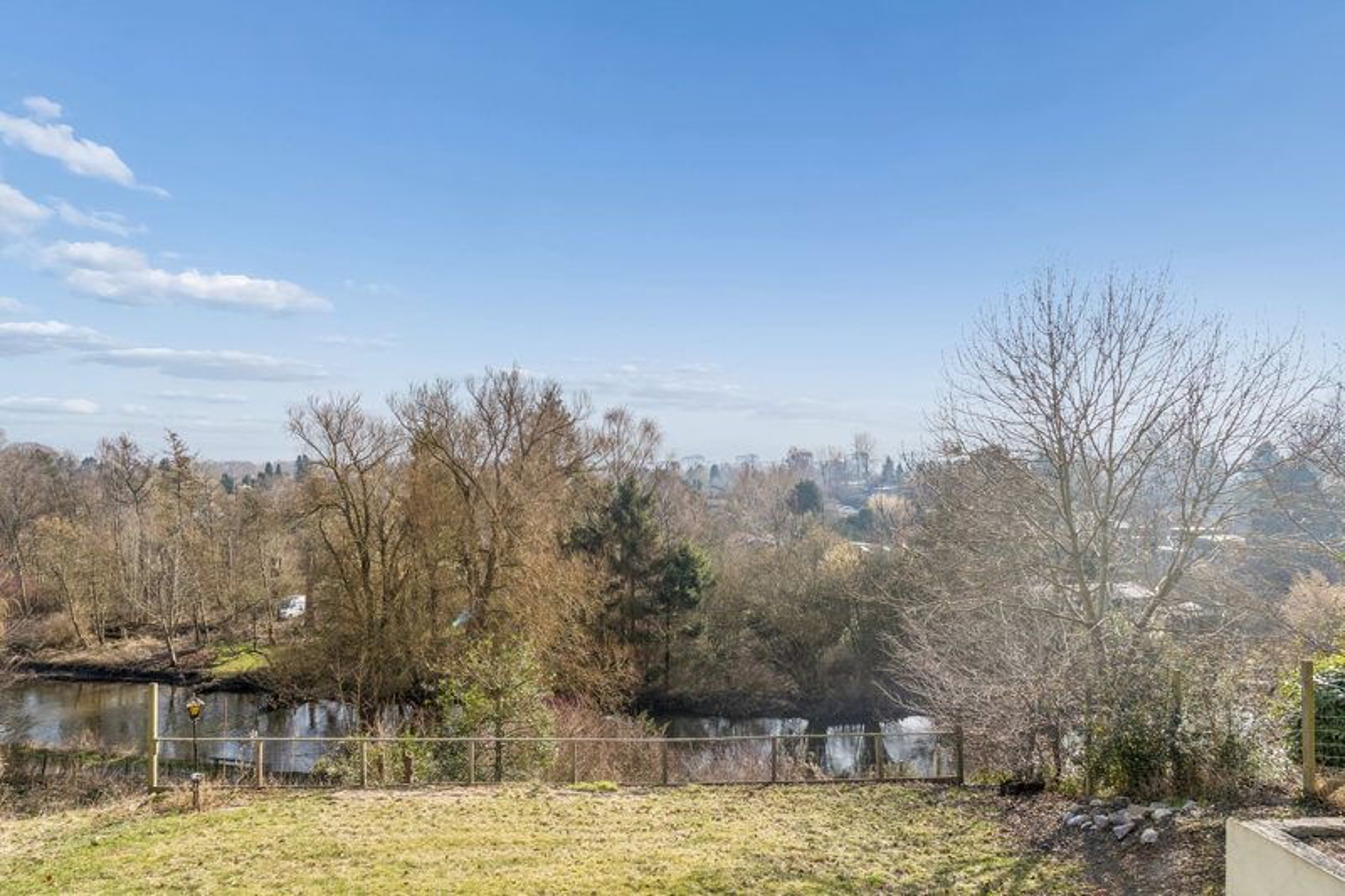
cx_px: 672
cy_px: 448
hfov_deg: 77.3
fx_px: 840
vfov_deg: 56.1
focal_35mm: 22
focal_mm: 15
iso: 250
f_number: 8
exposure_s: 1/500
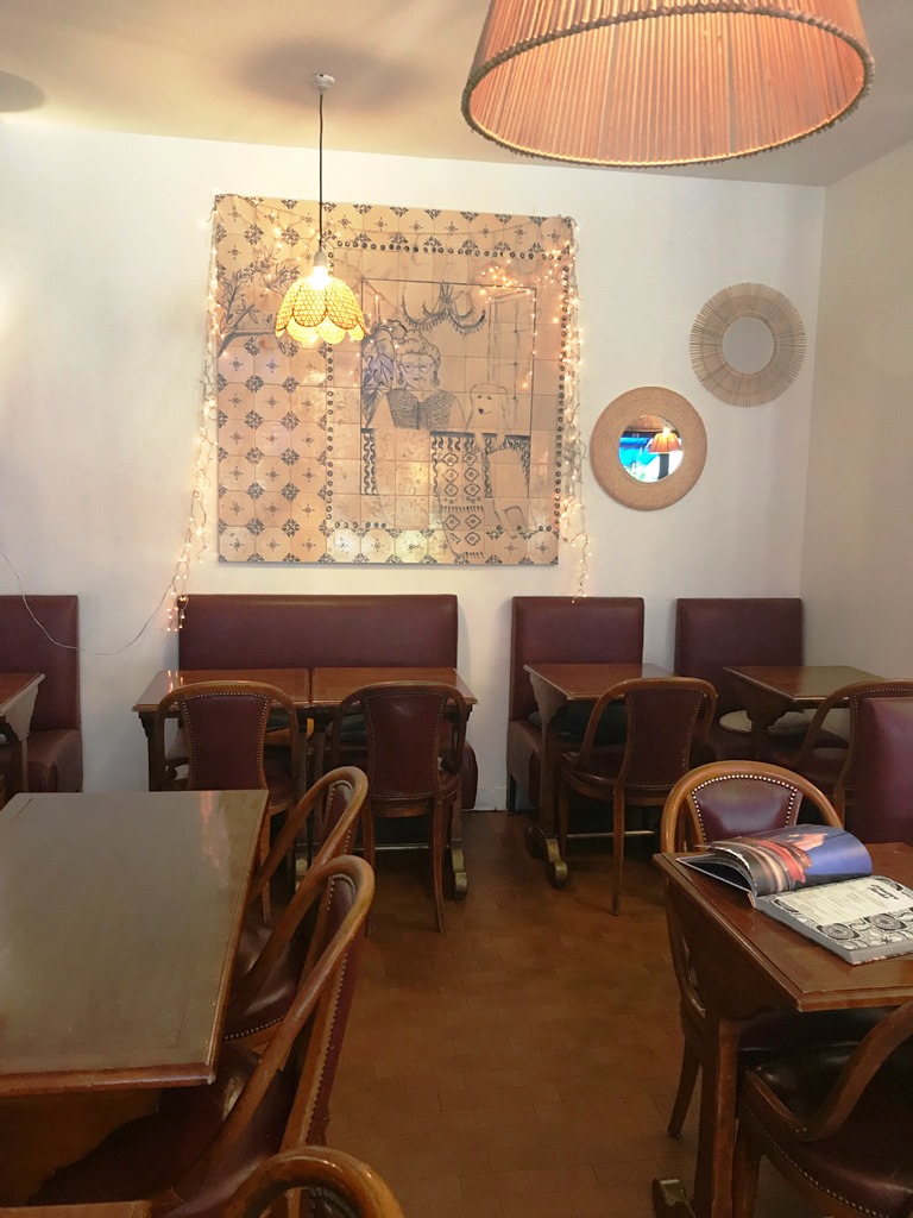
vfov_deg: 63.4
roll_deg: -1.0
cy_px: 609
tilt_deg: -6.6
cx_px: 456
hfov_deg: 49.7
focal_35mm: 28
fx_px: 985
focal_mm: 3.99
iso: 100
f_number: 1.8
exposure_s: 1/13
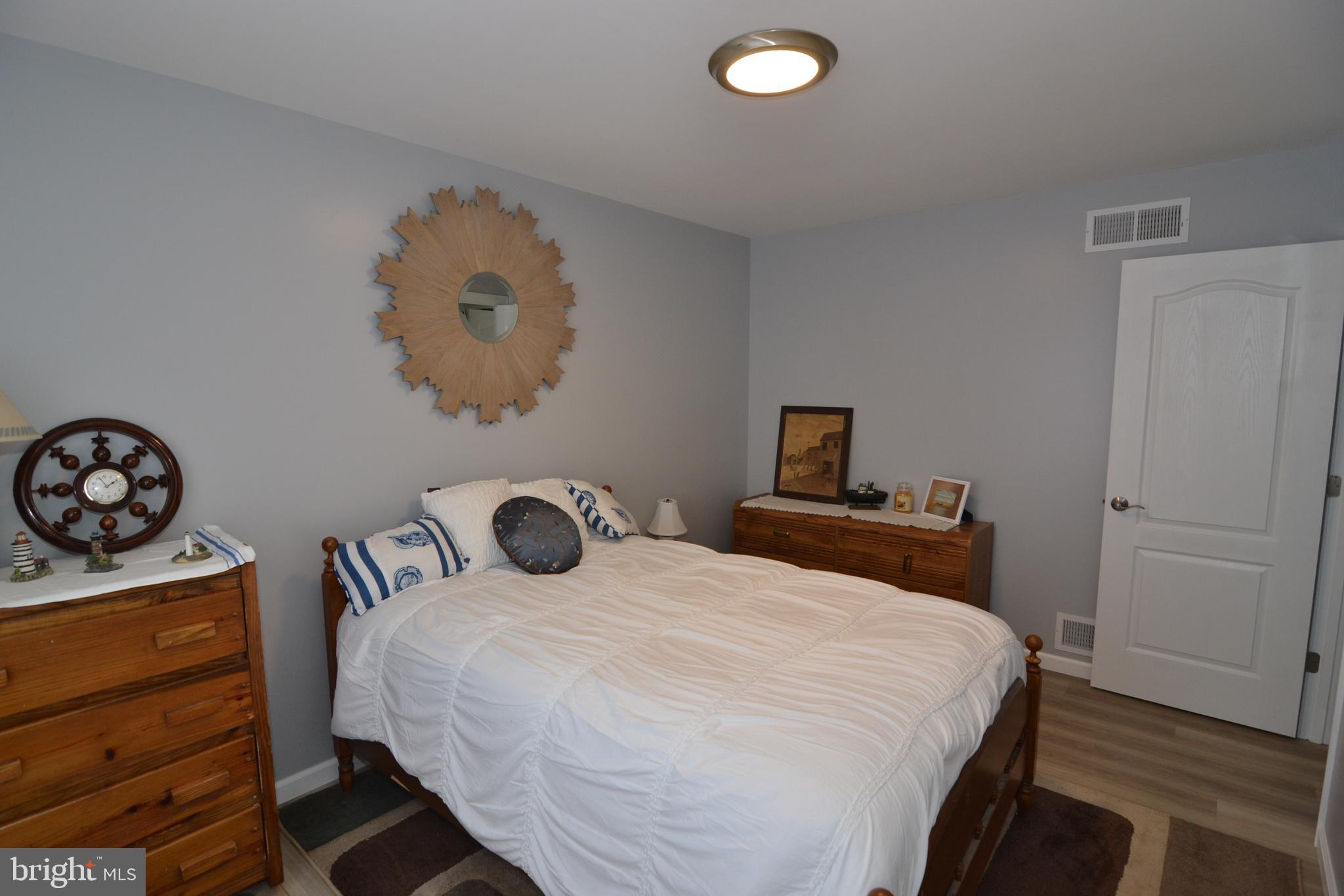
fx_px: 616
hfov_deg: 95.0
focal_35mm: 16
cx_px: 672
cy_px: 448
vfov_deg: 72.0
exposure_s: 1/80
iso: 400
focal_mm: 11
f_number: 4.5
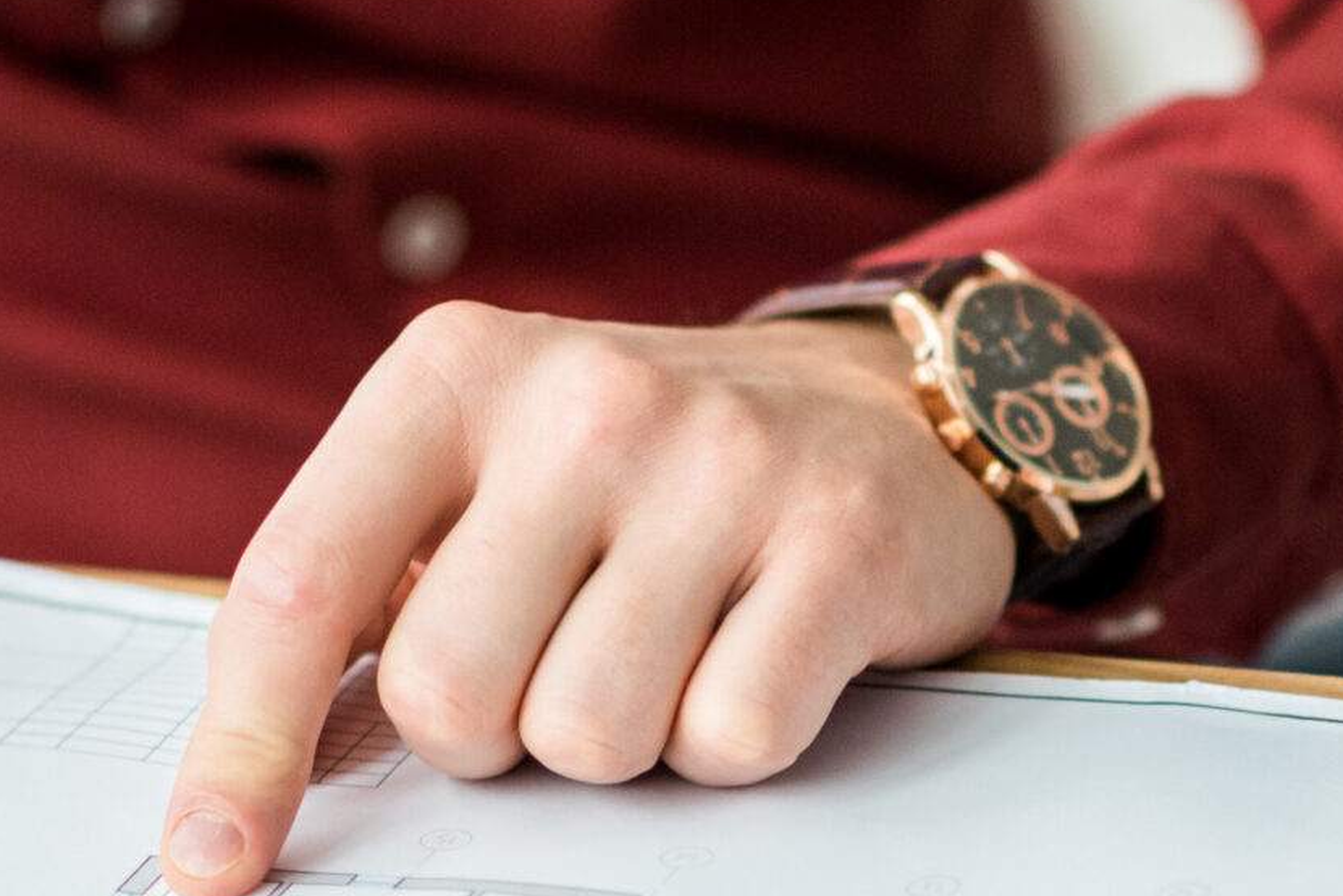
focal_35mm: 262
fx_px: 9773
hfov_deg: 7.9
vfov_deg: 5.2
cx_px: 769
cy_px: 1049
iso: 640
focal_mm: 85
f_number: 2
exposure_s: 1/160
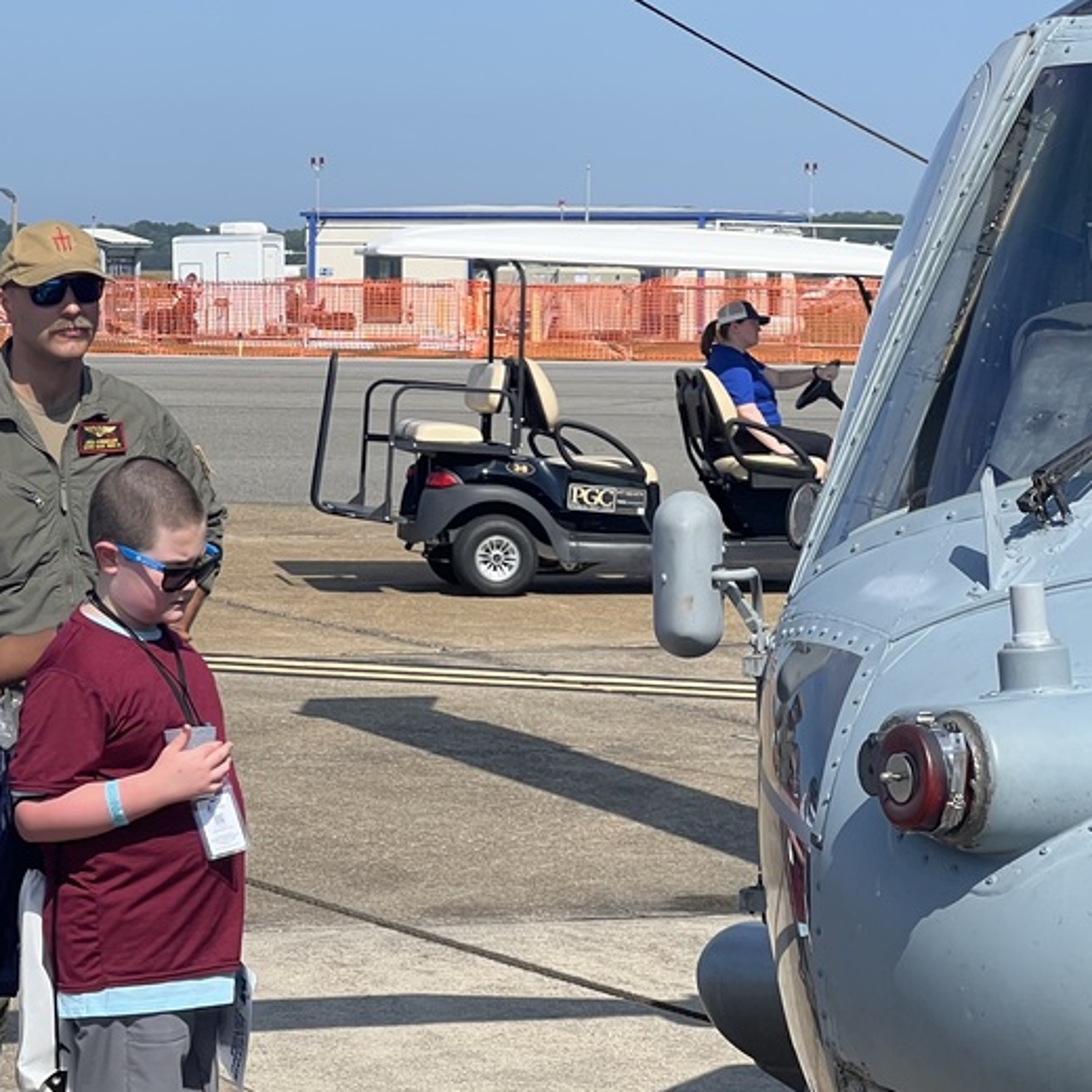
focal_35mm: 134
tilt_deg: +0.8
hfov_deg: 13.0
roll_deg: -0.8
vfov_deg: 13.0
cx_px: 338
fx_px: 4783
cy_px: 454
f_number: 2.8
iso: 32
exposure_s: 1/927
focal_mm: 9
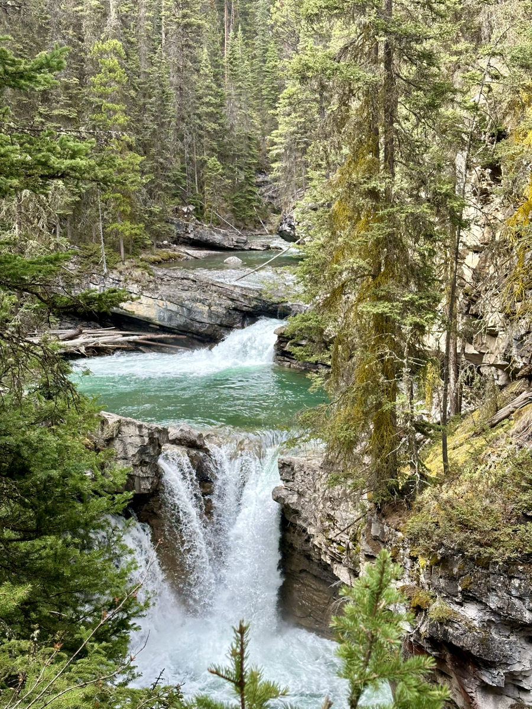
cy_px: 354
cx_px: 266
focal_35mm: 48
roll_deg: -0.9
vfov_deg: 39.7
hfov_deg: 30.3
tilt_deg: -9.3
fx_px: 984
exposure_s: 1/283
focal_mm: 6.86
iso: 64
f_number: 1.78
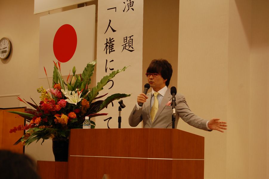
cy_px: 90
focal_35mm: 82
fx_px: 616
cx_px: 134
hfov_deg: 24.6
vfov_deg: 16.5
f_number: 5.6
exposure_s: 1/50
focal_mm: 55
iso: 400
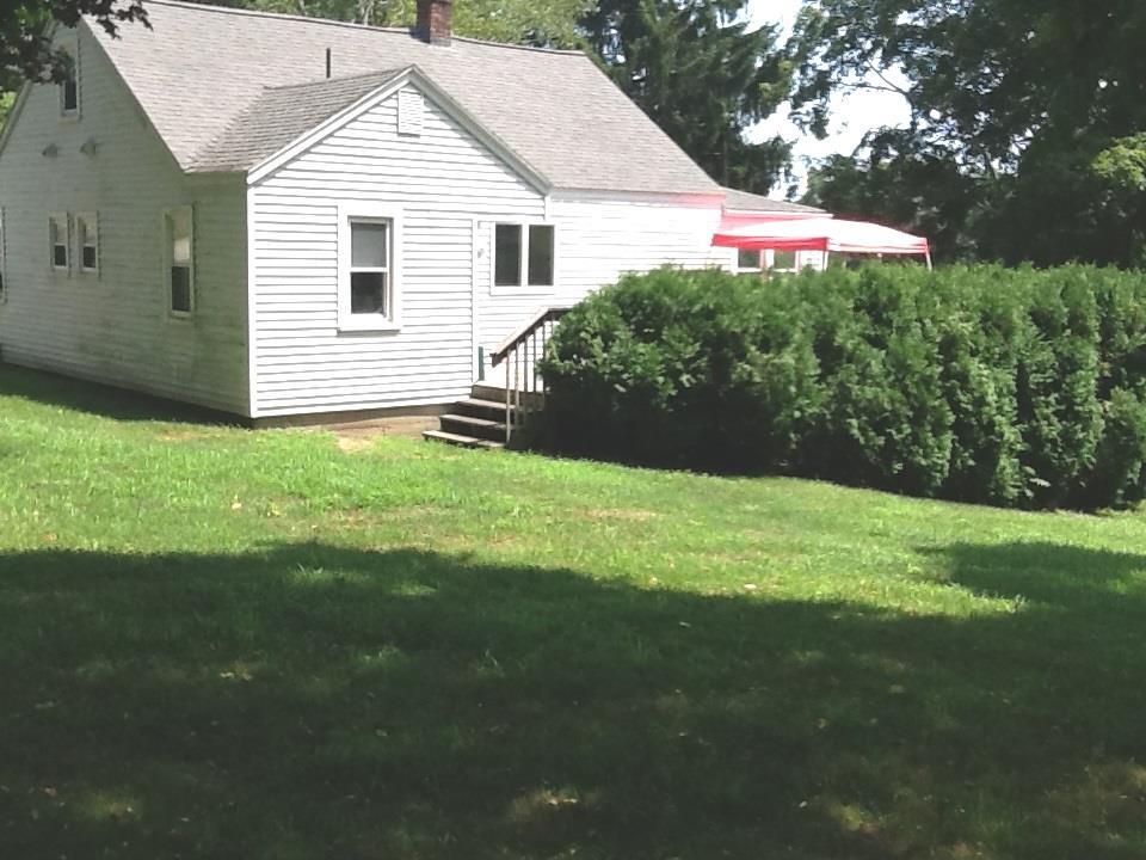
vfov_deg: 32.9
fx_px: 1457
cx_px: 573
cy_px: 430
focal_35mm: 44
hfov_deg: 42.9
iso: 40
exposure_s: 1/637
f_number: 2.4
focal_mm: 2.03
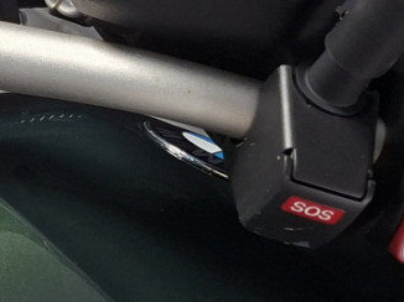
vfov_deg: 12.9
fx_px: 1318
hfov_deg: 15.4
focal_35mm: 113
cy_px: 6
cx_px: -290
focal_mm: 5.54
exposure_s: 1/120
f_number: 1.8
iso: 80
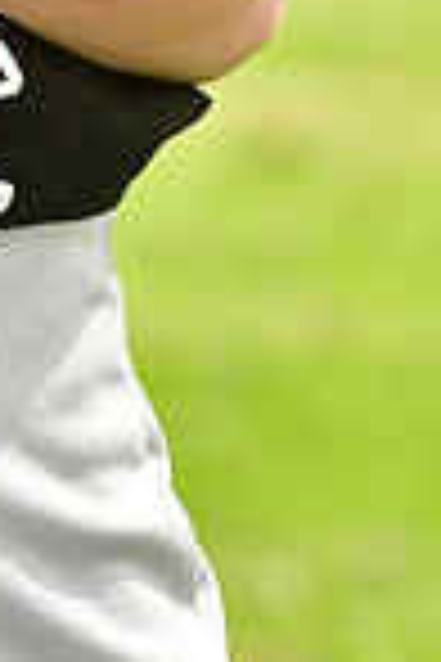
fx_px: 16279
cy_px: -527
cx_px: -272
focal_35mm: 886
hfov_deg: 1.6
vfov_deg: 2.3
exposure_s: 1/640
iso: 200
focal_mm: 150
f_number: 5
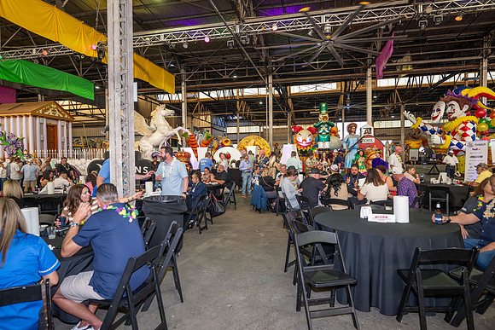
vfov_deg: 60.7
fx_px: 282
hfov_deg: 82.6
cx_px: 248
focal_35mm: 20
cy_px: 165
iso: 640
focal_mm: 20.5
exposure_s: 1/100
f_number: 4
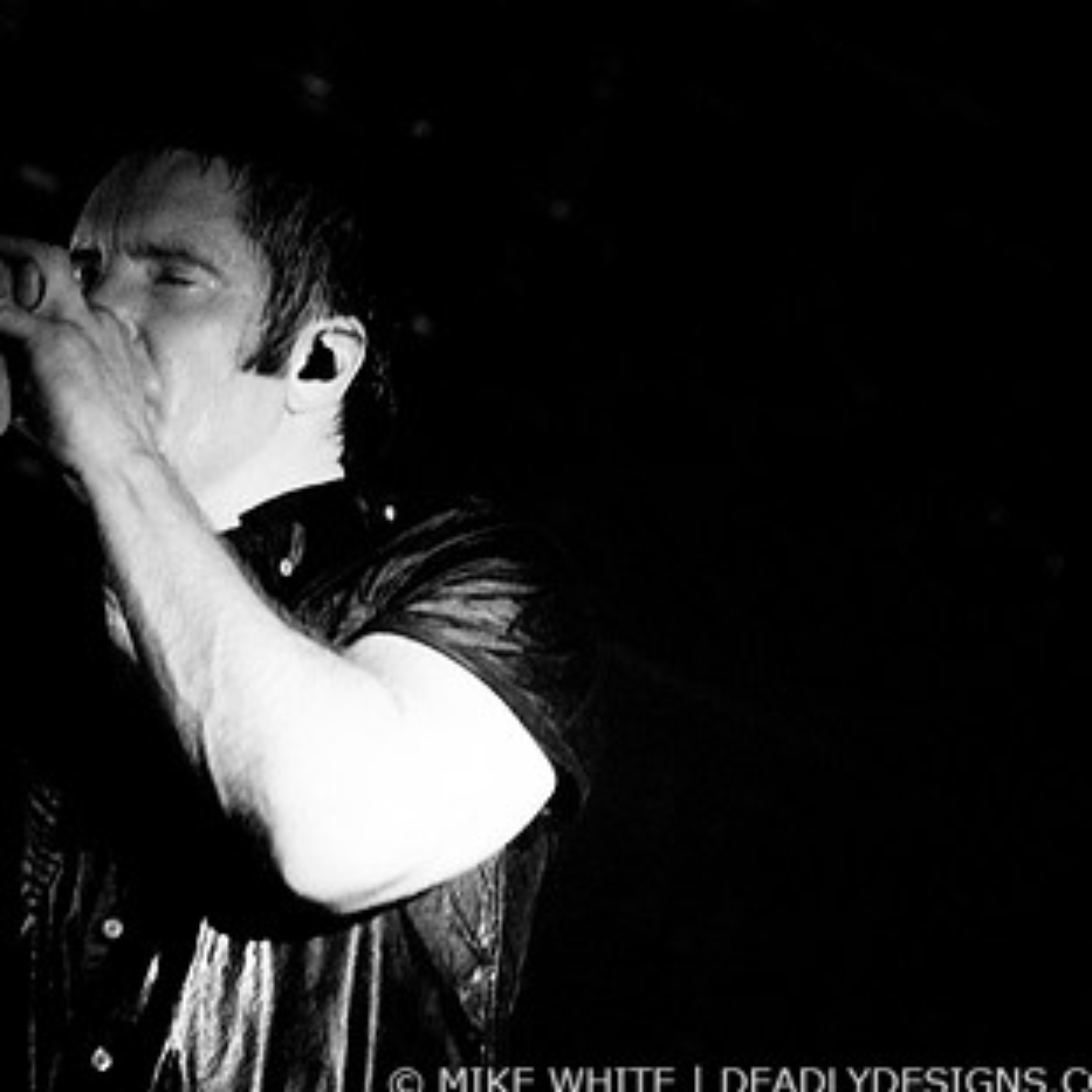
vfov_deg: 10.5
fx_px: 5925
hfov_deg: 10.5
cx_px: 147
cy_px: 437
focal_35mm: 166
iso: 1000
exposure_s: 1/60
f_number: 3.5
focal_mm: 70
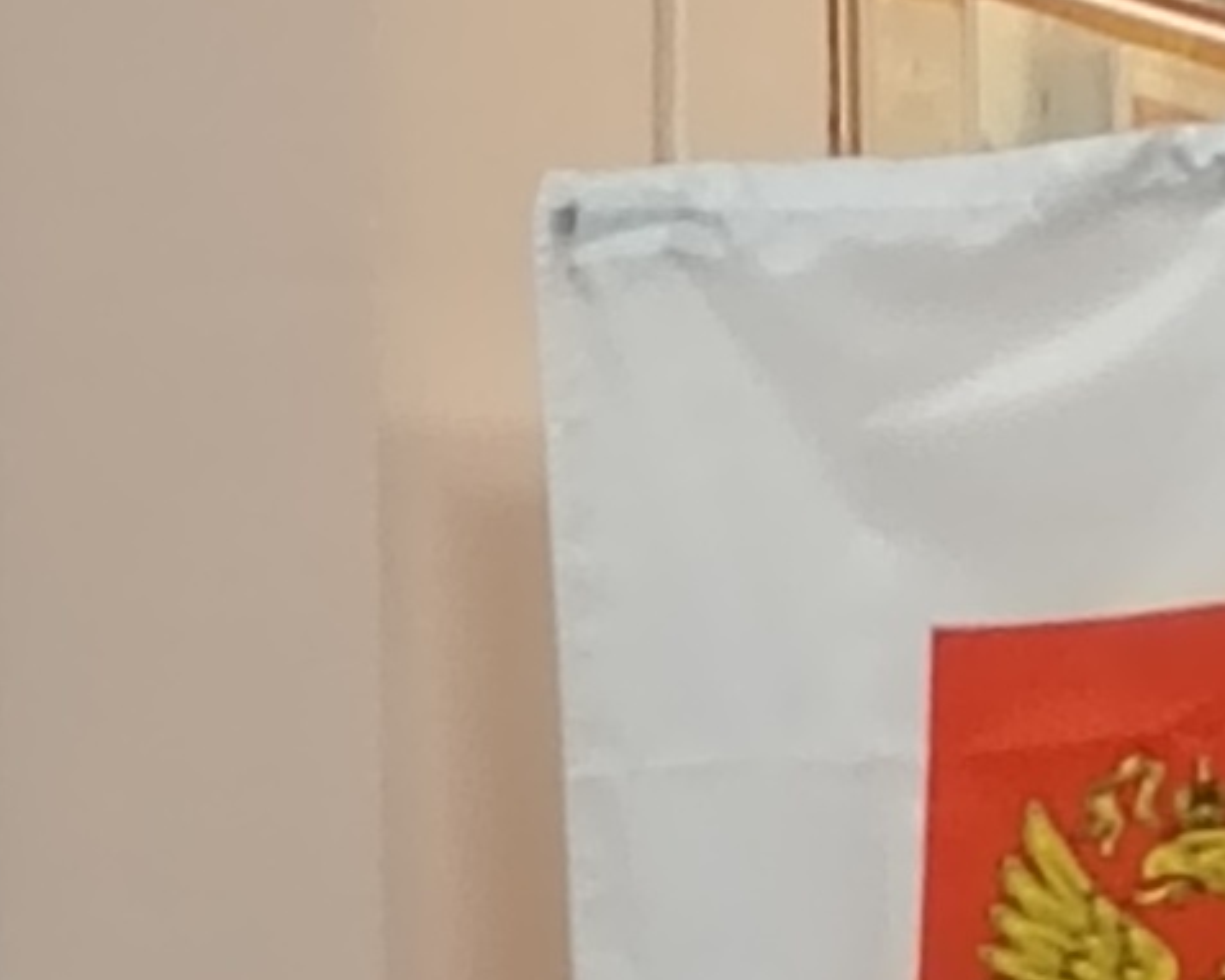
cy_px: 2368
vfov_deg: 4.1
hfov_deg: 5.0
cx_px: -2085
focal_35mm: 368
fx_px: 13347
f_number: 1.75
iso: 697
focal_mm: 5.25
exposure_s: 1/50
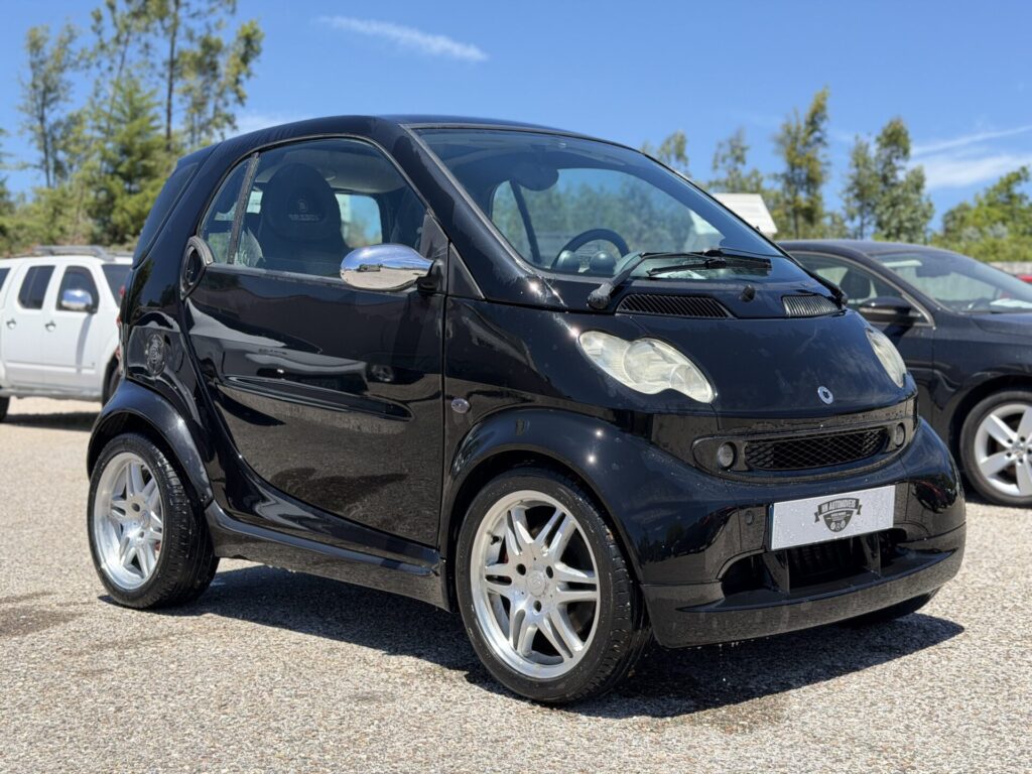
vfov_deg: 30.3
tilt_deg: +1.4
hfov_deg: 39.7
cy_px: 387
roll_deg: -0.8
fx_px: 1431
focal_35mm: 48
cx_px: 516
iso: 80
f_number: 1.78
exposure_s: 1/2415
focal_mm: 6.76
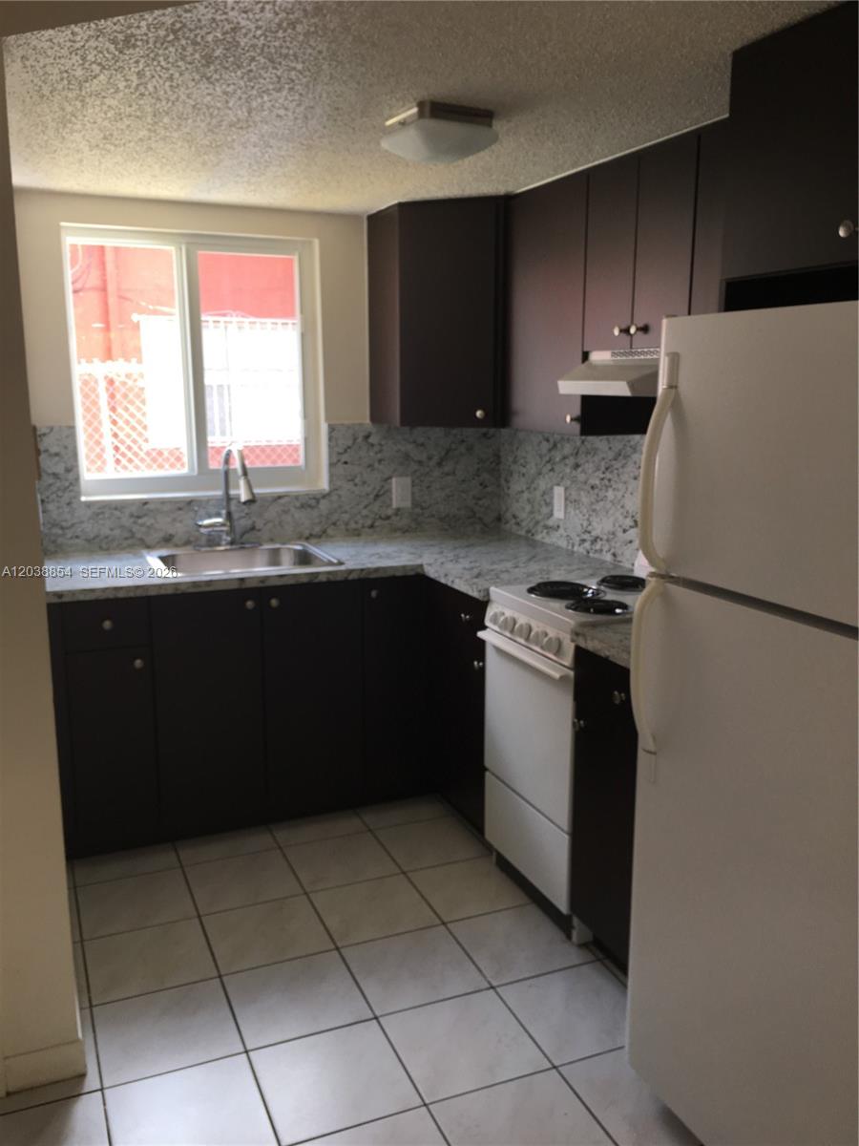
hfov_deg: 48.2
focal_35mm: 29
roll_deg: -0.6
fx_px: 960
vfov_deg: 61.7
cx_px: 430
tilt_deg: -10.9
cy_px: 573
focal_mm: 4.15
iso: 25
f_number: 2.2
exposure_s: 1/40
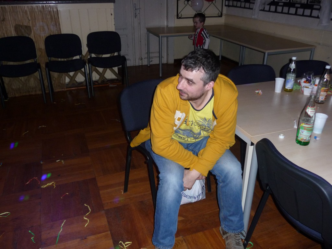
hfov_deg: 60.0
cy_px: 124
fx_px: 288
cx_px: 166
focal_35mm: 30
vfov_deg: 46.8
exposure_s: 1/30
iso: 200
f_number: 3.4
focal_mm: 5
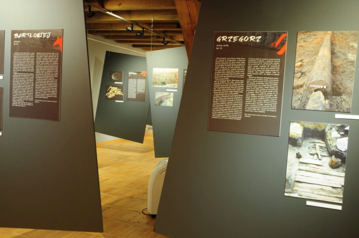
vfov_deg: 35.9
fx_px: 369
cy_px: 119
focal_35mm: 37
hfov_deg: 51.8
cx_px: 158
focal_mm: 22
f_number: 11
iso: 200
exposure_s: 1/1.6
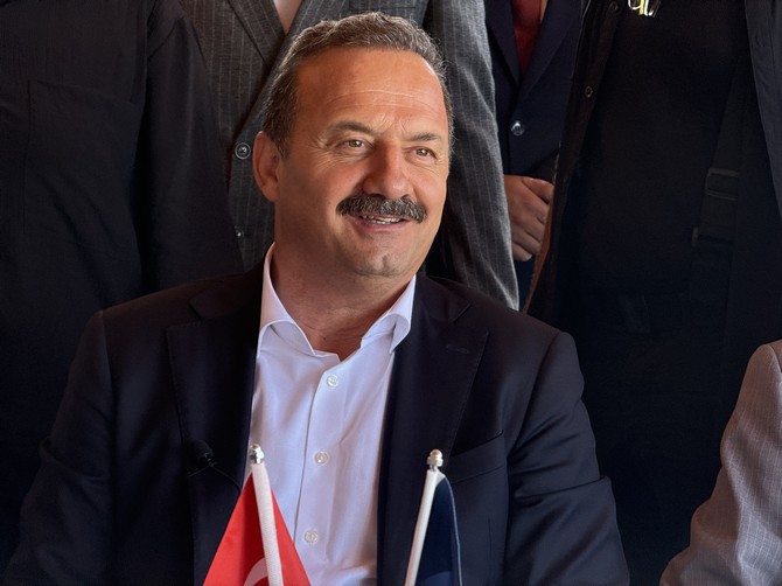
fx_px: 2710
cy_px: 293
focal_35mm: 120
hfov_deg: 16.4
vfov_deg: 12.3
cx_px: 391
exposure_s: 1/99
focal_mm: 15.66
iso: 125
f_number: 2.8
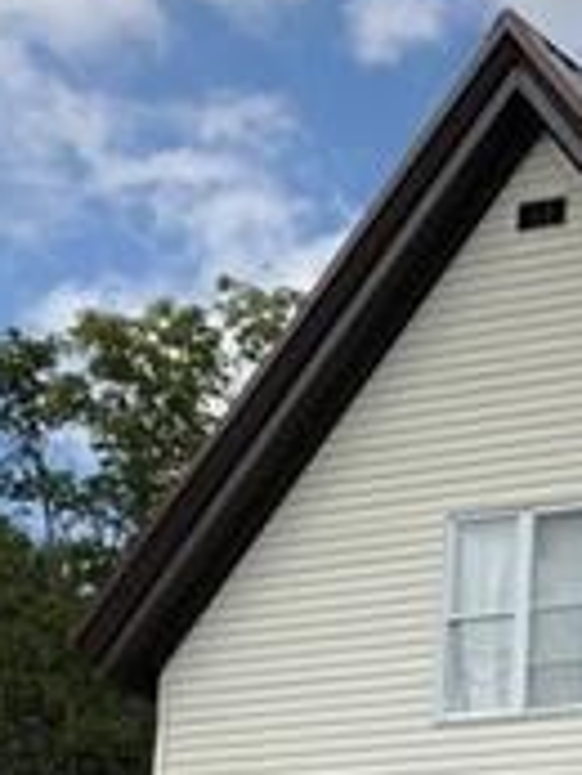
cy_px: 1223
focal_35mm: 124
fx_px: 2776
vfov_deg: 14.6
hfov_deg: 10.7
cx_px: 1267
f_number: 1.8
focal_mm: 3.99
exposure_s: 1/1279
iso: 20
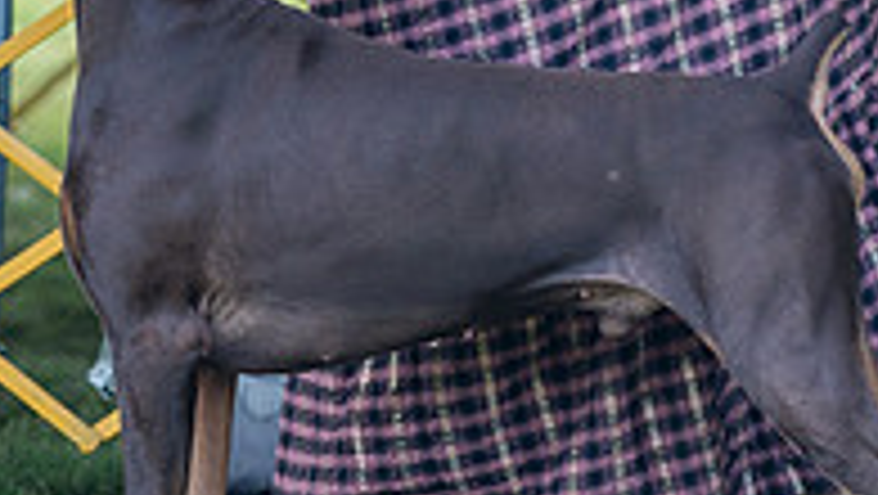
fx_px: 20525
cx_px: -38
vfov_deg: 1.4
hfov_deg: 2.4
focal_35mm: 881
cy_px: -208
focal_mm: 200
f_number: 3.2
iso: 125
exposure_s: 1/500
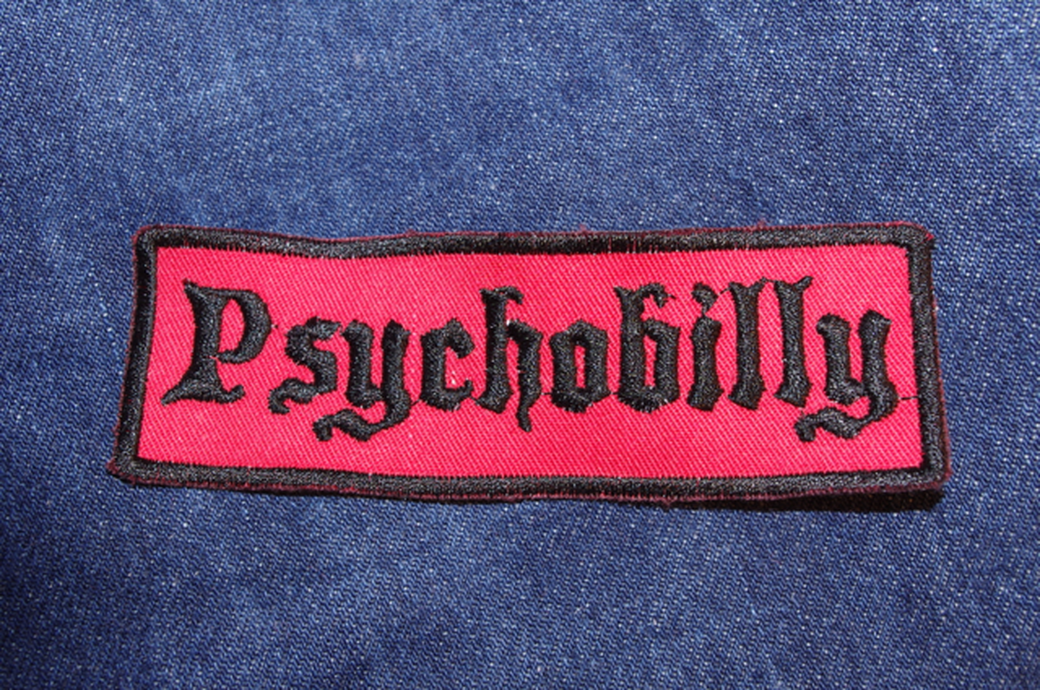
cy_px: 345
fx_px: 1327
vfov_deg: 29.2
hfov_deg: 42.8
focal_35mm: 46
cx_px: 520
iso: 400
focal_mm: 30.63
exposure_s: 1/25
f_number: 8
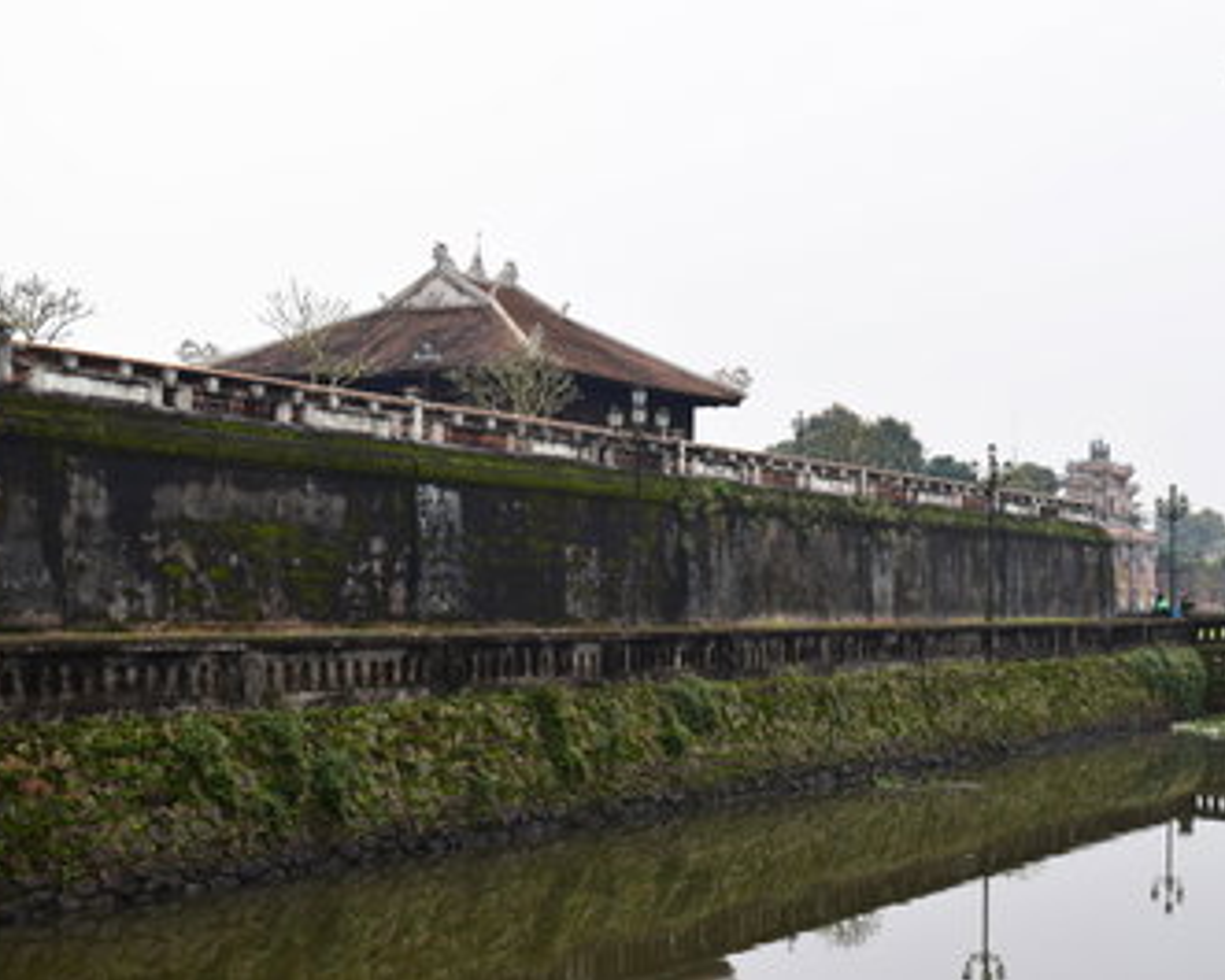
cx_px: 685
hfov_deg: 31.6
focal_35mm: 60
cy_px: 490
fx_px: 2160
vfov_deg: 25.6
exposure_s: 1/40
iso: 400
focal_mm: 35
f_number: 7.1
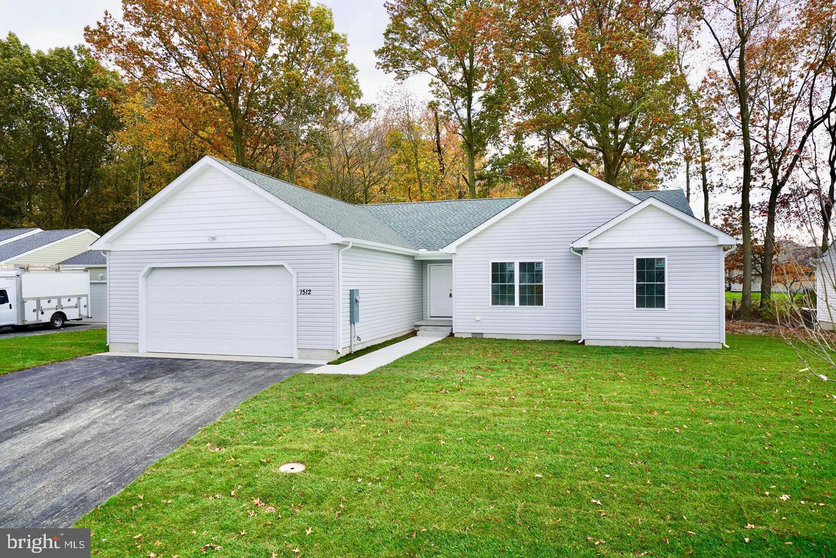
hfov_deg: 76.1
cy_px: 279
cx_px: 418
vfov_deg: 55.1
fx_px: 534
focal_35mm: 23
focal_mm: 23
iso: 100
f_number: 7.1
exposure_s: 1/100
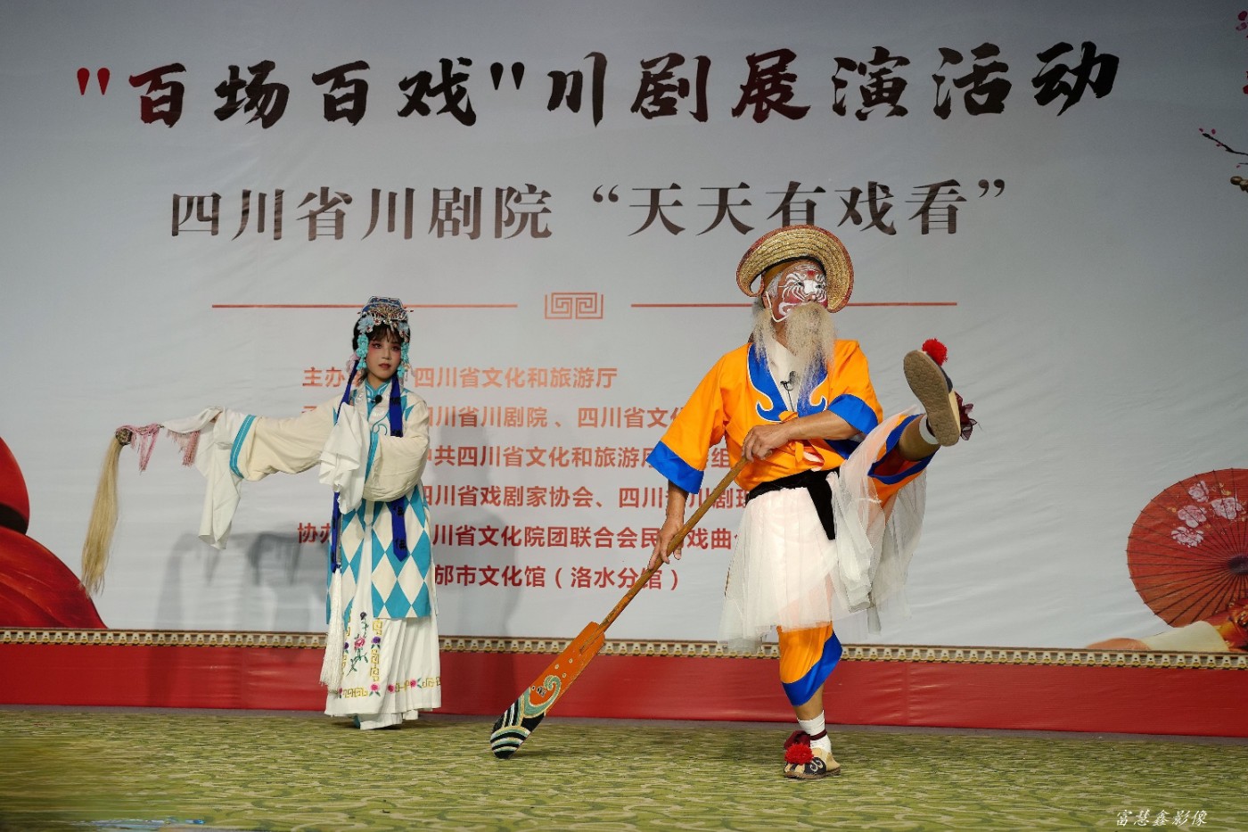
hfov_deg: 45.4
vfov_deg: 31.2
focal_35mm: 43
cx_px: 624
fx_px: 1490
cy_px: 416
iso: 250
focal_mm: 43
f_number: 4
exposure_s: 1/160
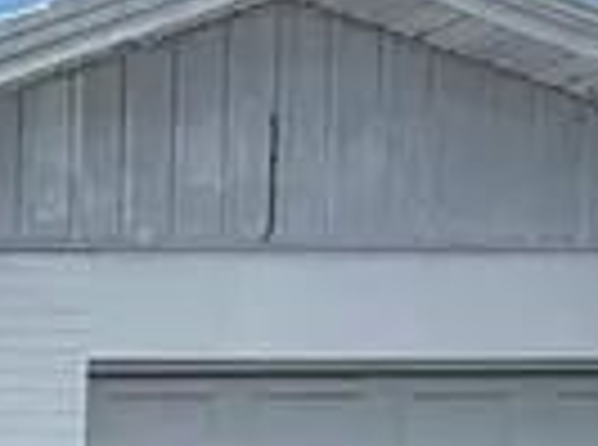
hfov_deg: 14.9
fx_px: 1861
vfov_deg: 12.9
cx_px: -594
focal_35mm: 108
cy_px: 664
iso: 50
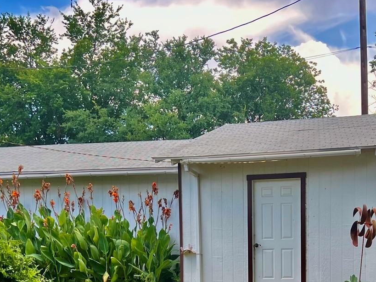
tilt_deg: -4.6
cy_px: 309
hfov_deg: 29.6
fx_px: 706
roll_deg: +0.0
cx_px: 259
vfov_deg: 21.4
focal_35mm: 65
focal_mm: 5.7
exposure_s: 1/446
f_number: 1.5
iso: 50
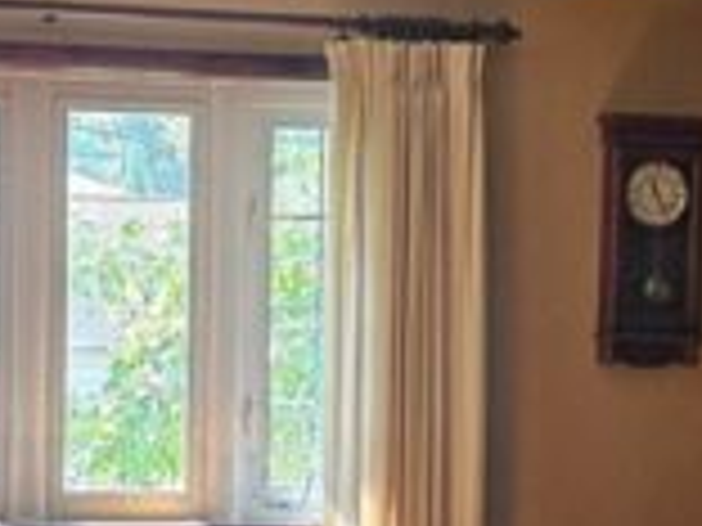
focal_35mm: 118
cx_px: 324
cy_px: 351
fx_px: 2393
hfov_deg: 16.7
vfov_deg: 12.5
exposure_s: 1/120
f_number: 1.8
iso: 250
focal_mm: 5.4
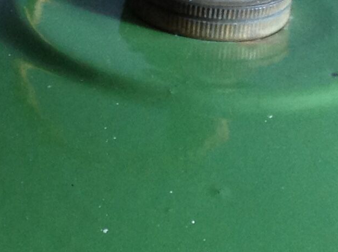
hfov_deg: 13.5
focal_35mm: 146
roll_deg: -6.4
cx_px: 171
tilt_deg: -30.0
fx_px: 1424
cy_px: 186
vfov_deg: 10.1
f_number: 2.4
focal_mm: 4.28
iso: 125
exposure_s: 1/15
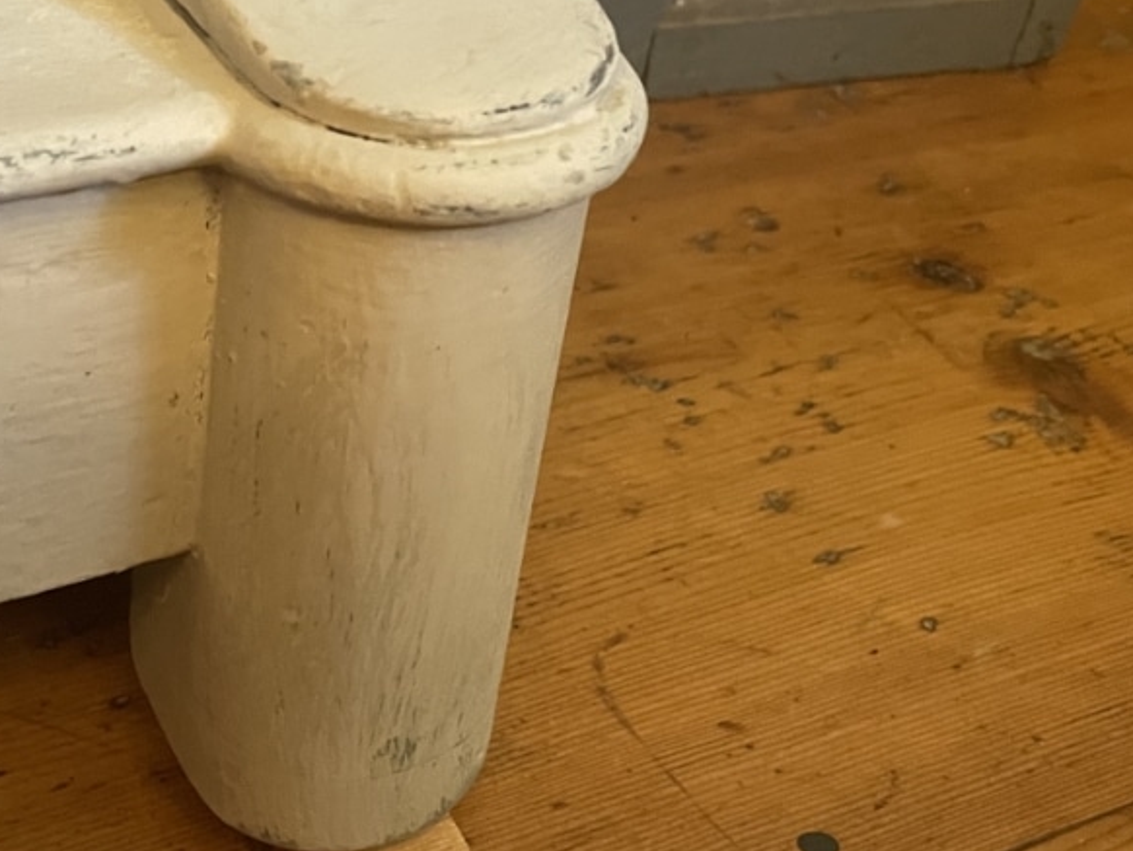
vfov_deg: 26.6
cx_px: 277
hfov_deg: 34.7
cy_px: 196
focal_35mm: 54
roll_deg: -4.2
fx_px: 1768
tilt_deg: -34.7
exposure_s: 1/33
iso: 640
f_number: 1.6
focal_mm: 4.2
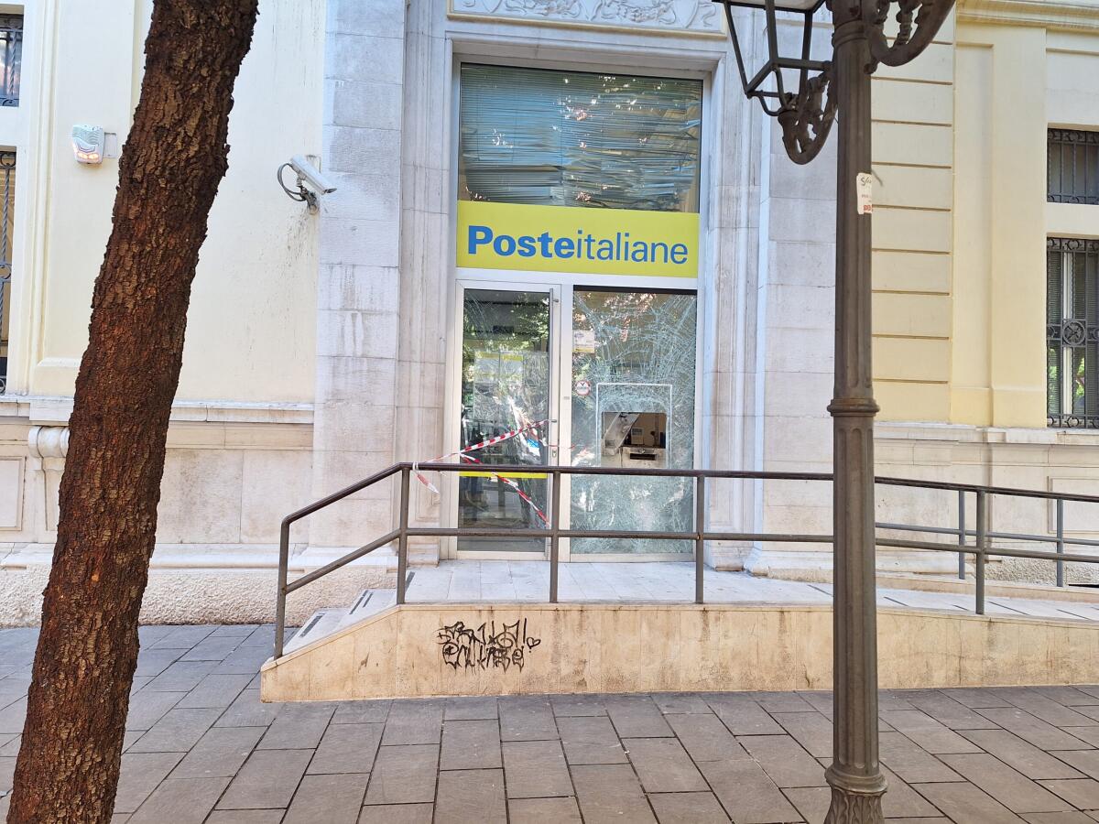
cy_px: 412
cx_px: 550
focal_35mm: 23
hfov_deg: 73.9
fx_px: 730
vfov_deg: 58.9
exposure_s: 1/100
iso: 80
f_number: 1.8
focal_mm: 5.54
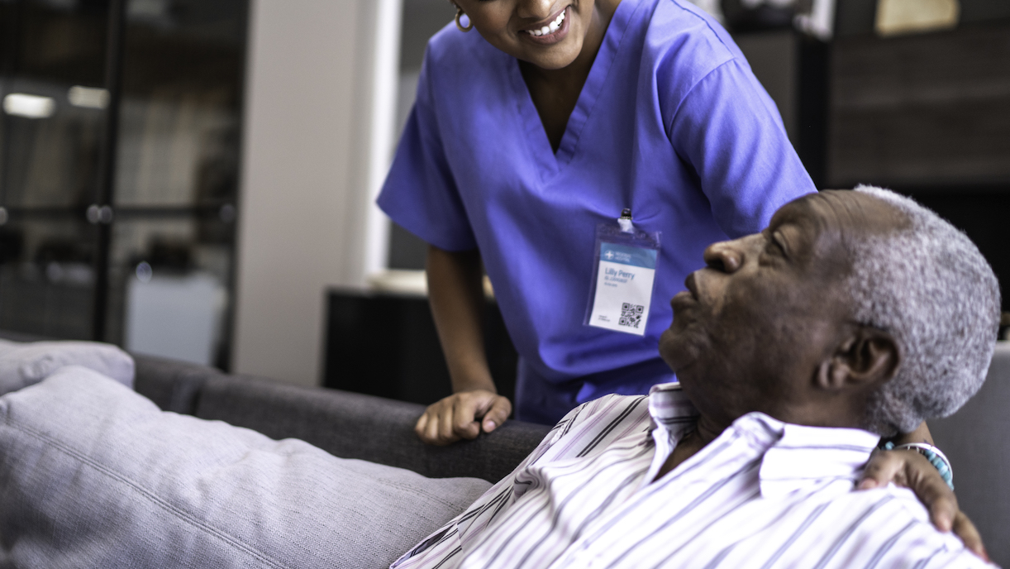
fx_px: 1125
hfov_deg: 48.3
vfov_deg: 28.3
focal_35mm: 42
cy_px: 223
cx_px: 498
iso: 400
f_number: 1.4
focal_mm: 35
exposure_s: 1/1250
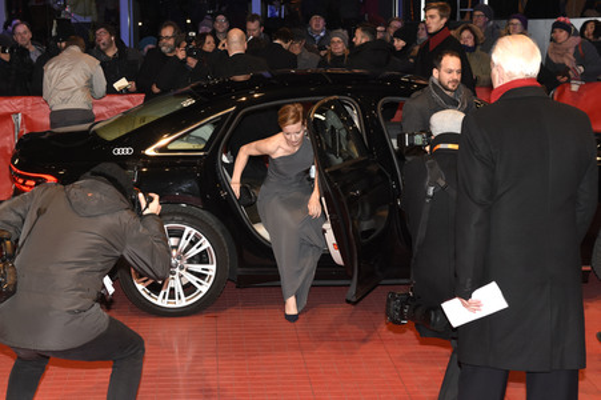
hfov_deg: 35.1
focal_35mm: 57
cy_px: 200
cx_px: 300
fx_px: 951
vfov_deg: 23.7
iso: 1250
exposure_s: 1/250
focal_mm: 38
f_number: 5.6
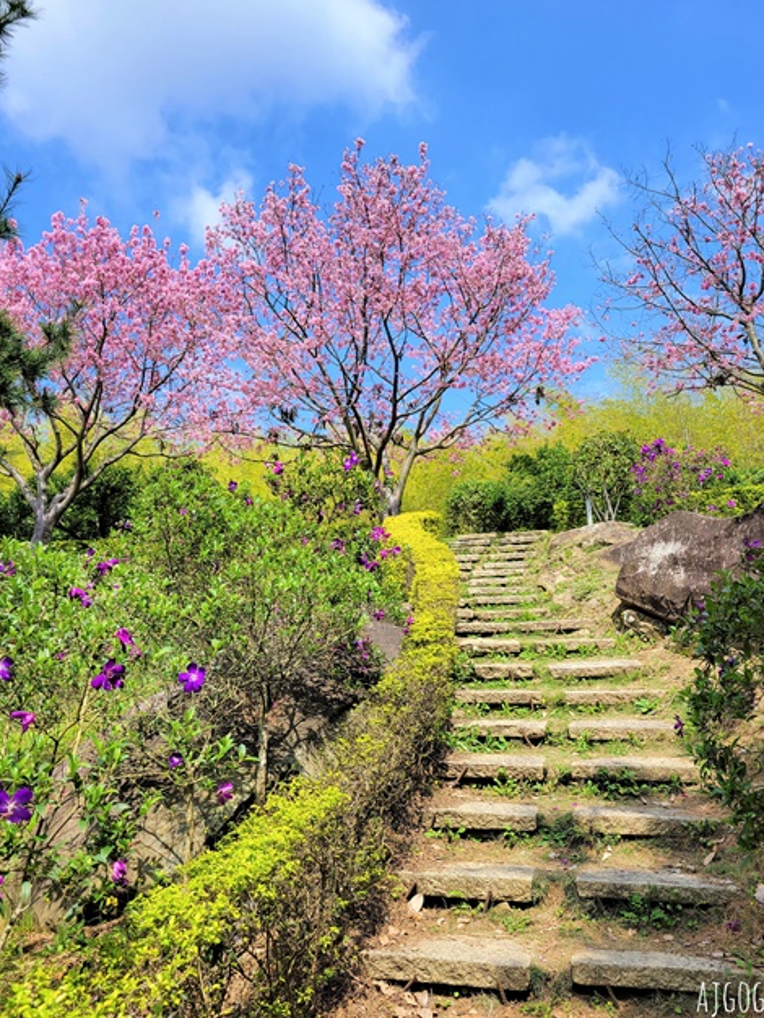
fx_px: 794
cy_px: 496
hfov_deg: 51.4
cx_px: 390
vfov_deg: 65.3
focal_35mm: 27
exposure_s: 1/1709
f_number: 1.8
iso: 40
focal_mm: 5.4
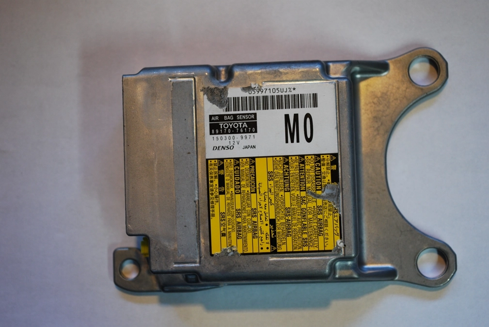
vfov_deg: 20.7
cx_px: 244
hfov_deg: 30.5
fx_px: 897
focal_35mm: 66
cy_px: 164
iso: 320
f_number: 5.3
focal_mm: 44
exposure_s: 1/30
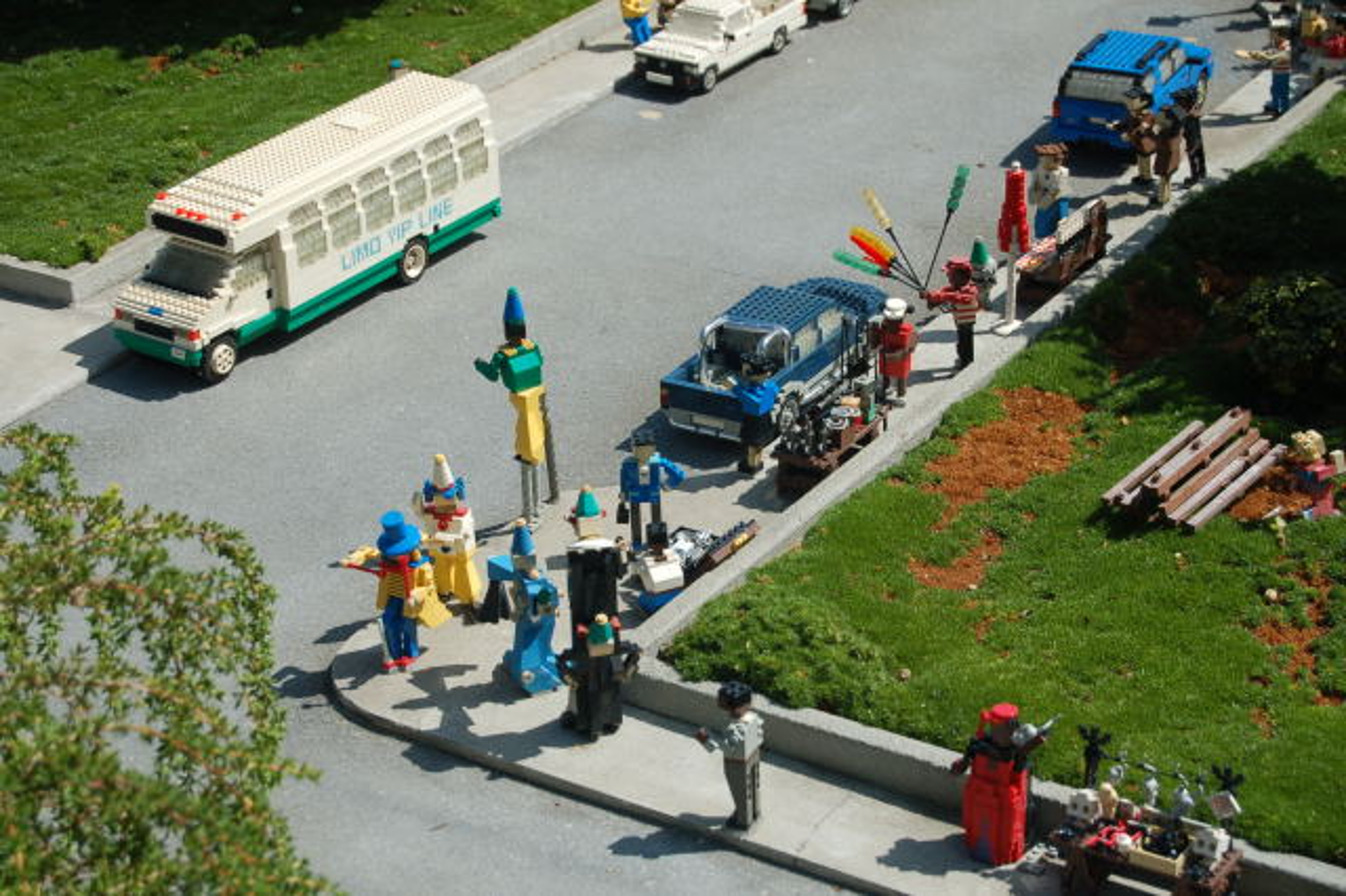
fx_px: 3083
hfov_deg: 24.6
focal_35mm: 82
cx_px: 673
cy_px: 448
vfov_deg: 16.5
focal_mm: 55
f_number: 7.1
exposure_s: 1/200
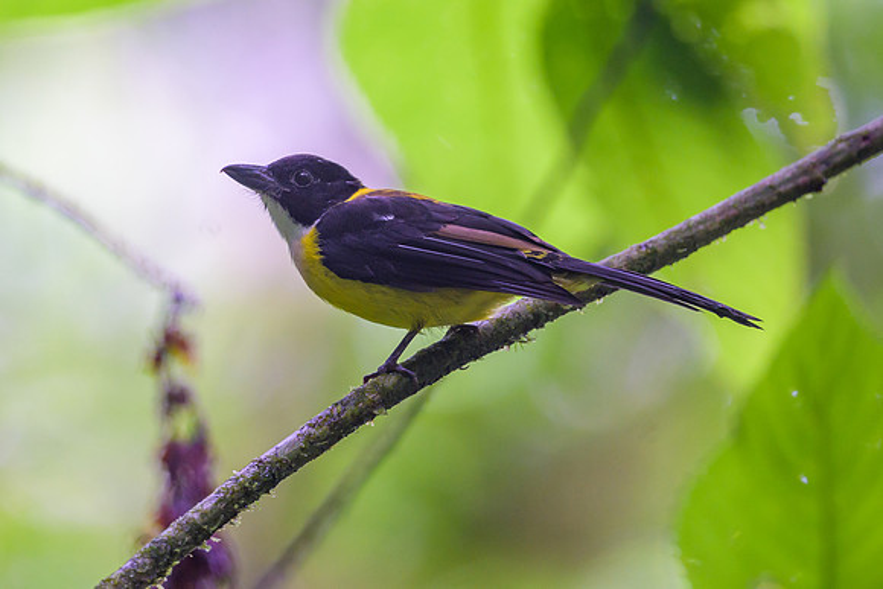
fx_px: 25426
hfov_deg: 2.0
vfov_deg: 1.3
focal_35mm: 1036
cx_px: 398
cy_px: 261
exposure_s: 1/100
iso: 800
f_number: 5.6
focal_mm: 500
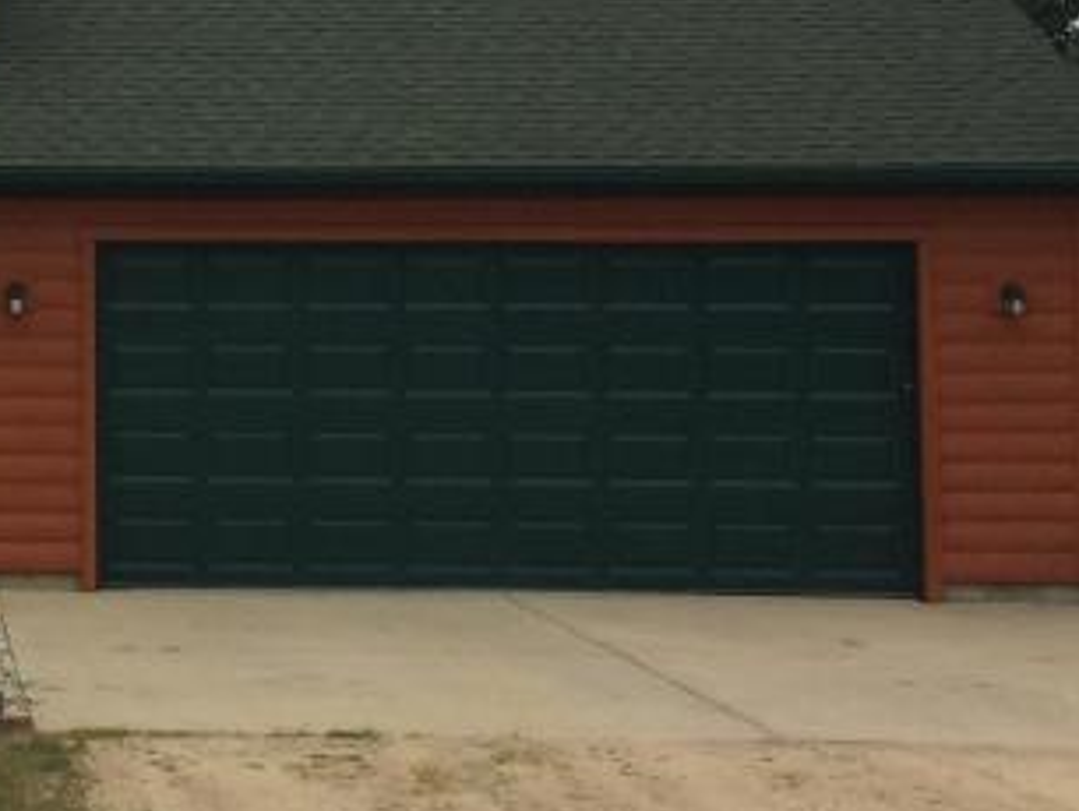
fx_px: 3026
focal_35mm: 97
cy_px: 159
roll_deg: +0.4
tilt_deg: +1.7
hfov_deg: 18.9
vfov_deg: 15.2
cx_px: -272
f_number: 2.2
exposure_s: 1/2740
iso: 32
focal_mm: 4.15
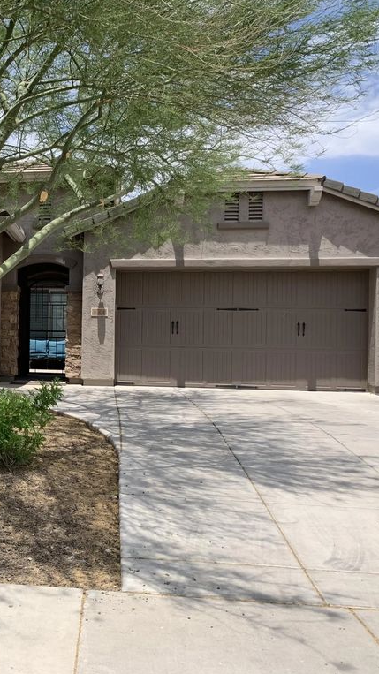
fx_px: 679
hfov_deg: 28.9
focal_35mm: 38
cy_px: 337
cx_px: -13
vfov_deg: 52.8
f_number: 1.8
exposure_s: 1/1779
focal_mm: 4.25
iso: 25
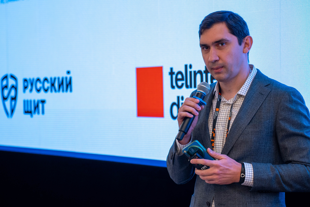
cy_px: 104
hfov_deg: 18.3
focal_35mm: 112
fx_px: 964
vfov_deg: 12.2
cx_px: 155
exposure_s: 1/200
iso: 500
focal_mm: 75
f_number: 2.8
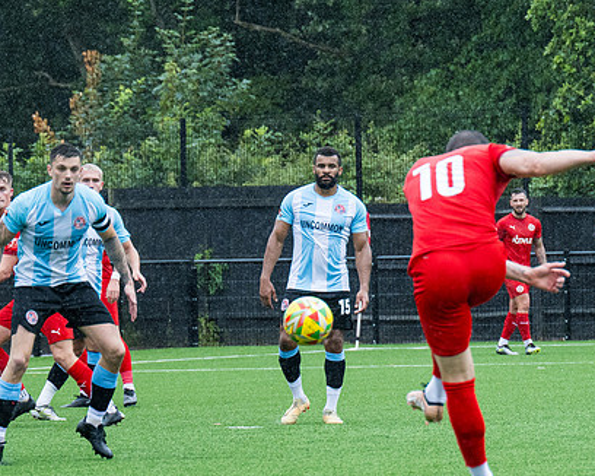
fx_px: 5861
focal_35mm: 333
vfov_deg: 4.6
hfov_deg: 5.8
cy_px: 309
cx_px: 426
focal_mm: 115
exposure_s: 1/1600
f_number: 4
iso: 1000
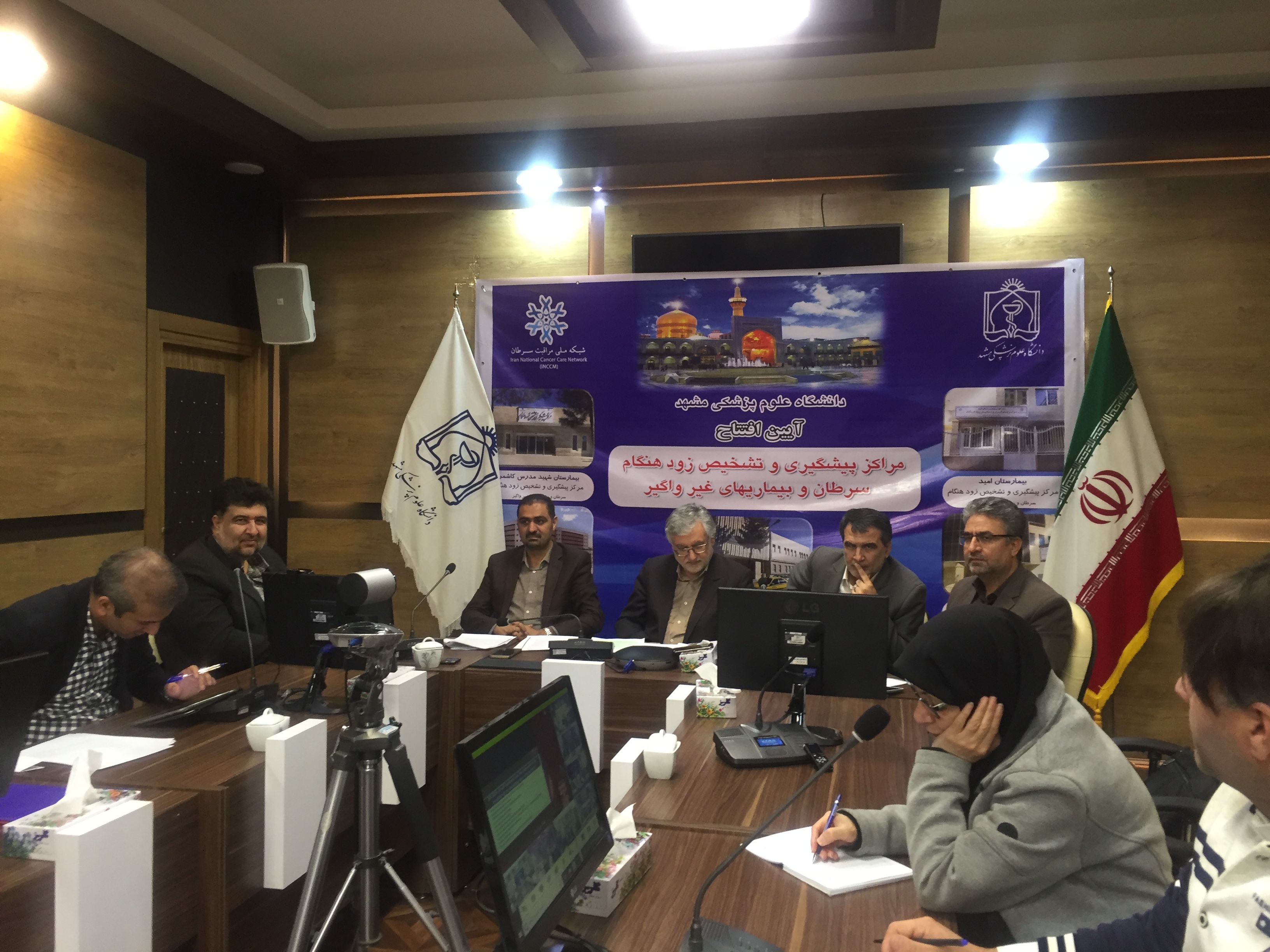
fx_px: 1064
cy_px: 476
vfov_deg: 48.2
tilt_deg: -1.1
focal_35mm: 29
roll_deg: -0.7
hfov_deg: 61.7
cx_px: 635
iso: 160
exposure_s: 1/33
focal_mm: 4.15
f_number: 2.2
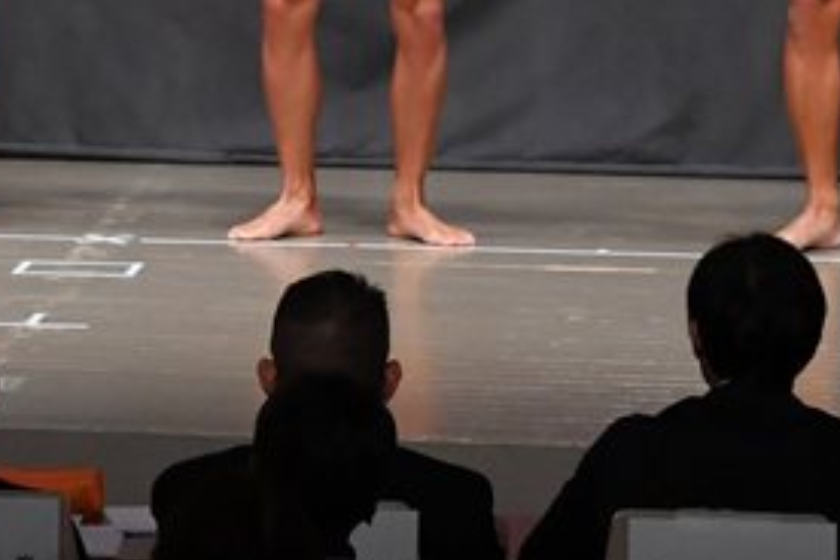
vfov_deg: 3.5
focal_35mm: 388
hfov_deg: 5.3
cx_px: 117
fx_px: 9053
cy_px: -195
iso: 5000
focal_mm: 92
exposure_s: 1/400
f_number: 5.6
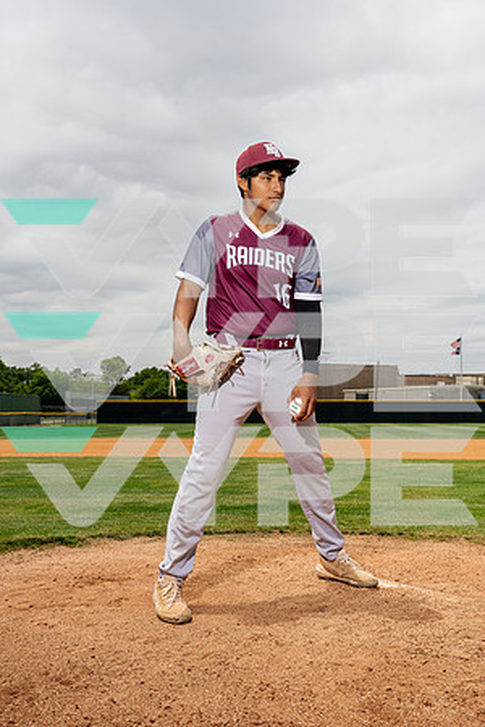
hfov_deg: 33.4
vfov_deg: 48.5
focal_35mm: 40
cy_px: 364
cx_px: 242
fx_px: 808
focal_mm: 40
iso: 100
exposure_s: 1/250
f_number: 10
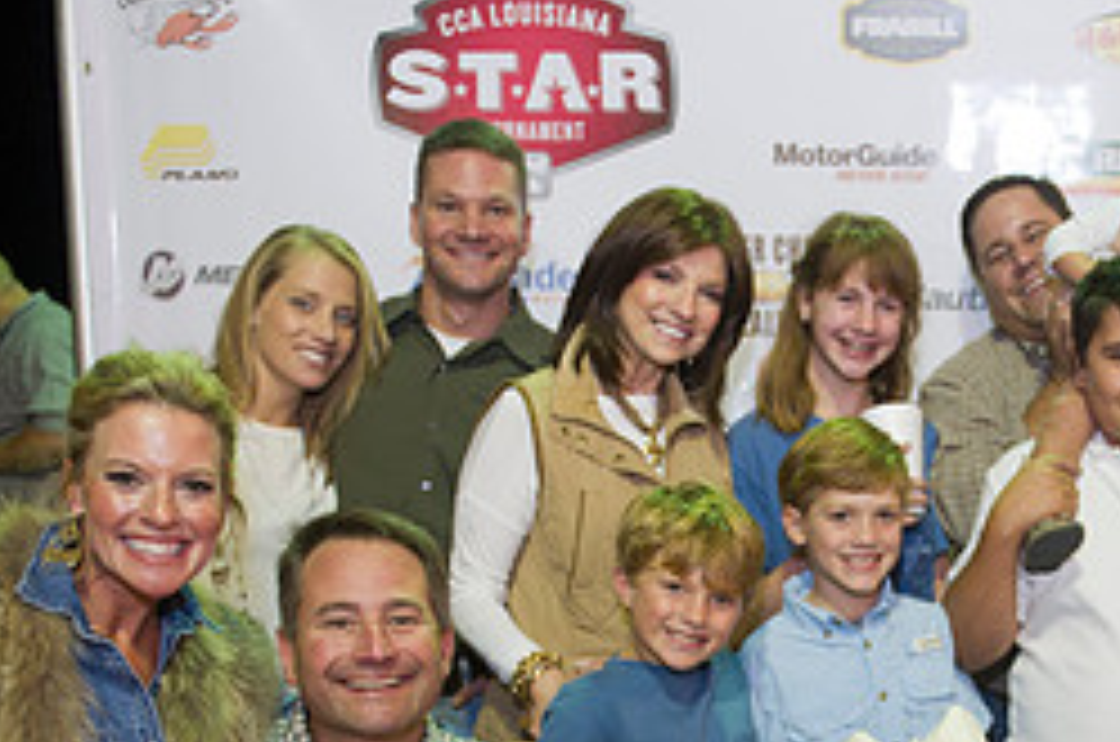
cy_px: 787
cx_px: 931
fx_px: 1739
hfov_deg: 34.4
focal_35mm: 56
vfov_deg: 22.9
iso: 1250
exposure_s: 1/60
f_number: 2.8
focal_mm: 24
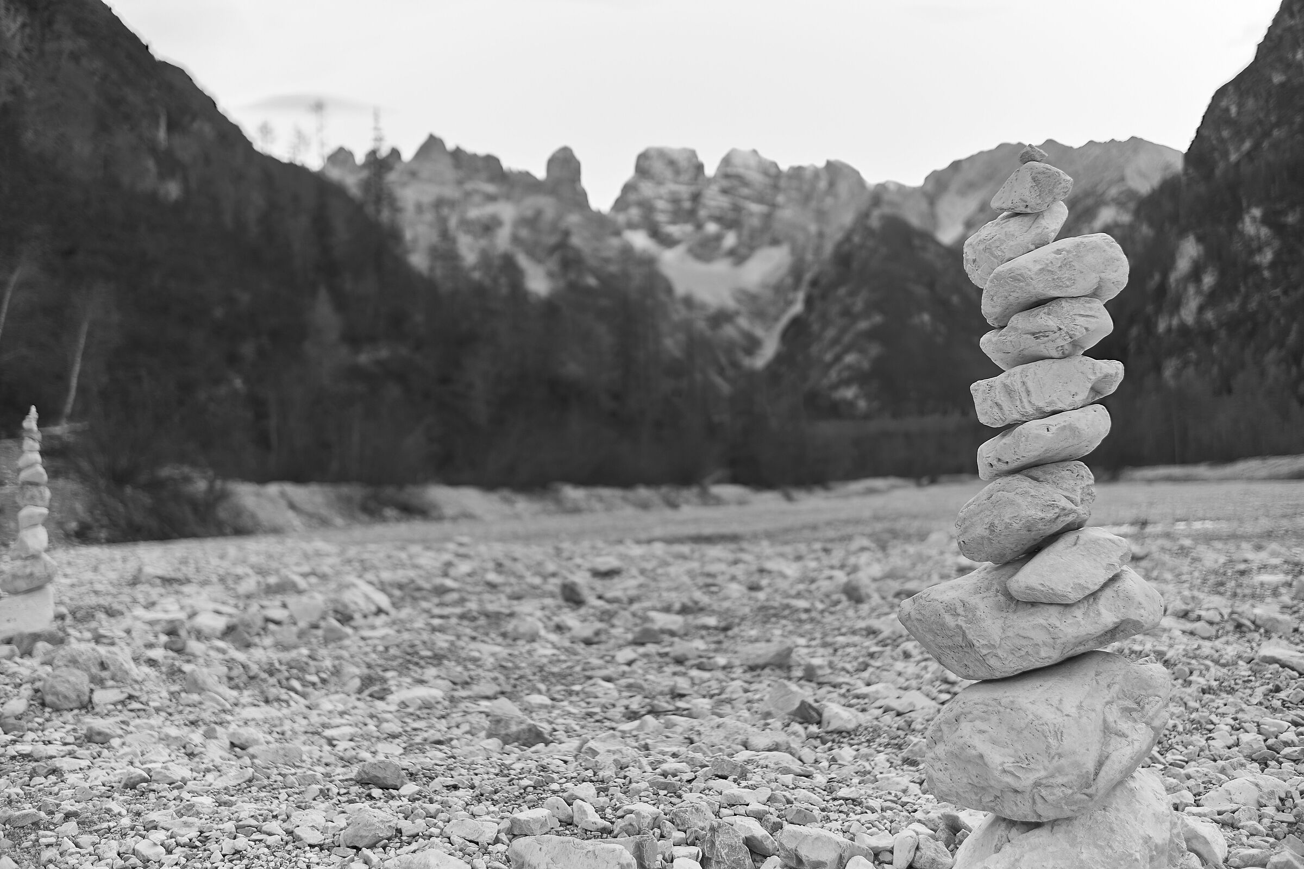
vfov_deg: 37.9
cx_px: 652
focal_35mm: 35
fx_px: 1268
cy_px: 434
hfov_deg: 54.4
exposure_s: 1/80
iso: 250
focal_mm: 23
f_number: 1.8
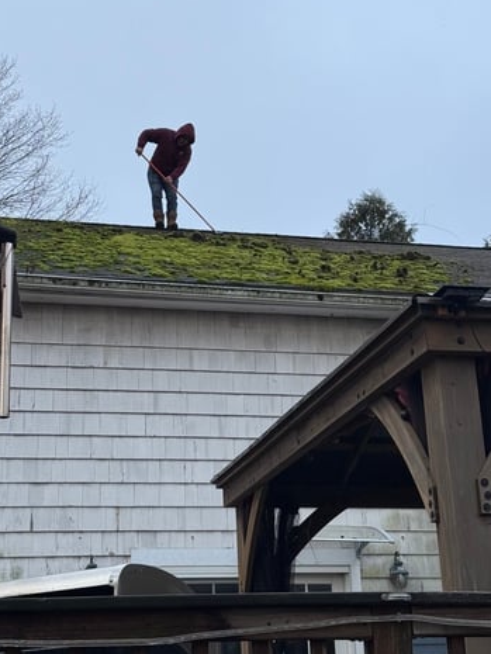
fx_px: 1248
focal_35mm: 66
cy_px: 300
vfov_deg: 29.4
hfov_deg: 22.3
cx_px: 266
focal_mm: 6.76
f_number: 1.78
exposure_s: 1/663
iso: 64
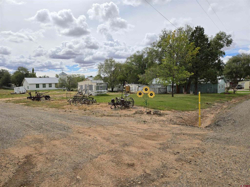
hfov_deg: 73.9
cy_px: 94
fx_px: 166
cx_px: 125
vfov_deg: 58.9
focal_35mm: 23
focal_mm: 5.4
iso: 25
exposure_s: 1/2866
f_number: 1.8
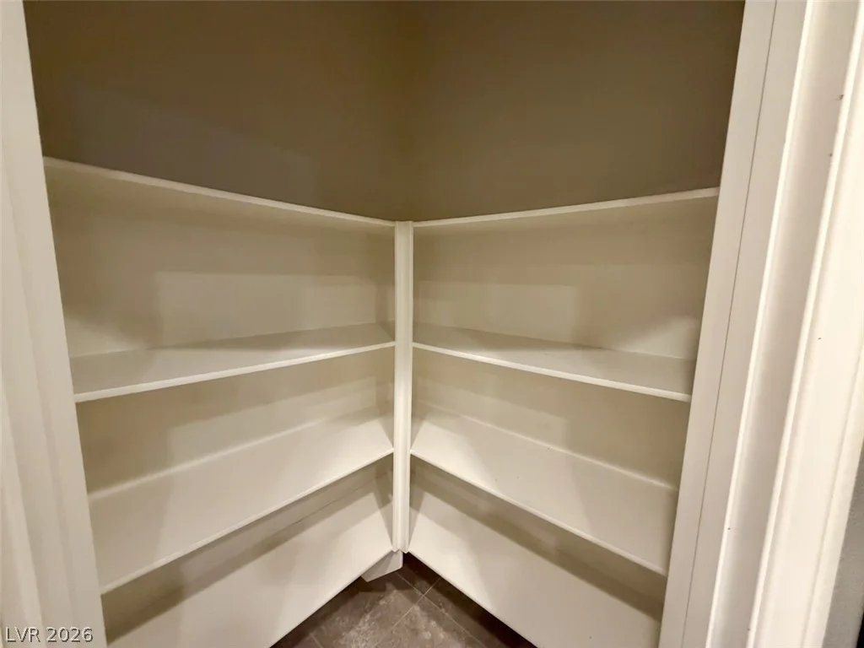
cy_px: 324
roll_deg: -1.1
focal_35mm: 14
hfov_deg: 102.1
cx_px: 432
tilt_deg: -9.3
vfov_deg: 85.7
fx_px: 349
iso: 640
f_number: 2.2
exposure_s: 1/60
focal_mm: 2.22
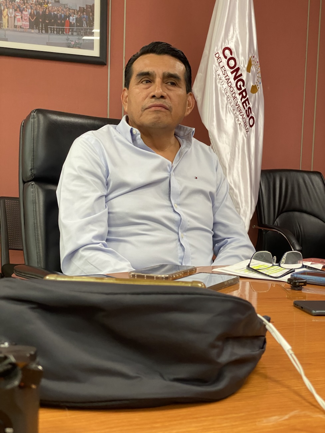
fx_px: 651
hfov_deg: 28.1
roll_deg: -1.9
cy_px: 216
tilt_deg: -4.4
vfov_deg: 36.8
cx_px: 162
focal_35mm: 52
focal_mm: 6
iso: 160
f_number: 2
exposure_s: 1/60
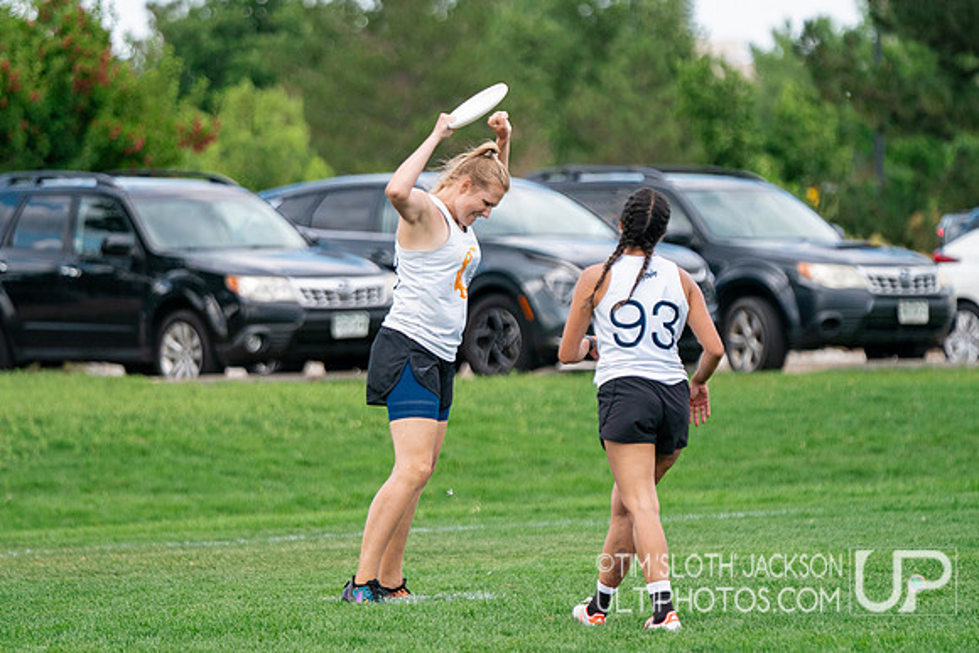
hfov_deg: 6.7
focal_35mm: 309
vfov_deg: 4.4
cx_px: 492
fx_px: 8416
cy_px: 267
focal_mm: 200
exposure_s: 1/3200
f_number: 2.8
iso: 640
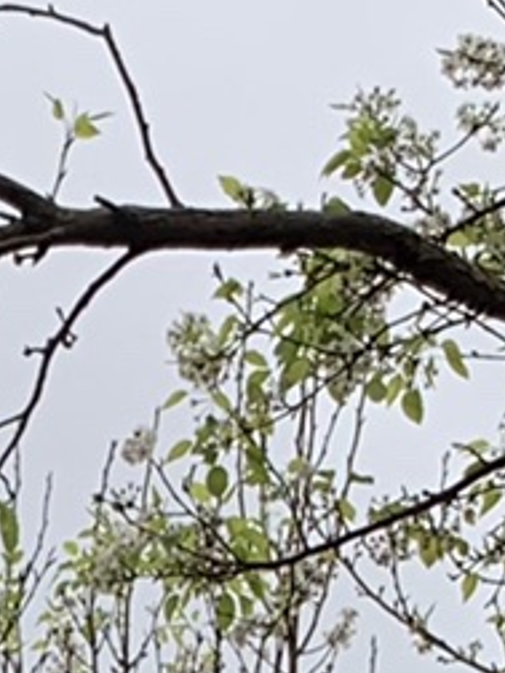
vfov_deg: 8.1
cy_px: 2051
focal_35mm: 206
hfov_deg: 6.8
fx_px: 4007
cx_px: -679
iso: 25
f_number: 1.8
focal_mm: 4.25
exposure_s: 1/368
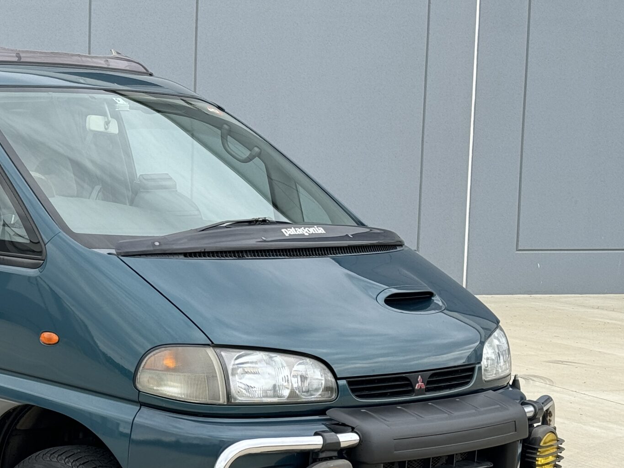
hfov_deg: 21.3
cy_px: 356
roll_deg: -0.5
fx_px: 1623
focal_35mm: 90
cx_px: 51
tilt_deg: -7.1
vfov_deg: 16.3
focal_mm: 6.76
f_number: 1.78
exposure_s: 1/495
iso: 64
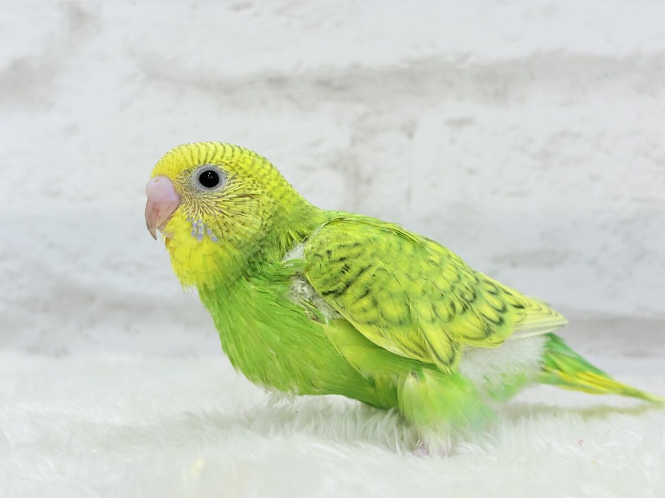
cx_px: 332
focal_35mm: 52
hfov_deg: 36.8
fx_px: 999
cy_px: 249
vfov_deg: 28.0
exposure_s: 1/100
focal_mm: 5.96
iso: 64
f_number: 1.6
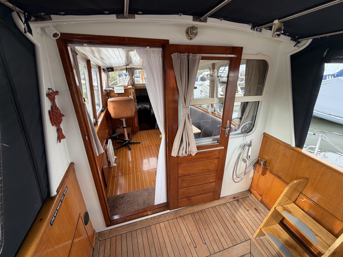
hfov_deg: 102.1
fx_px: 139
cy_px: 128
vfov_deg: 85.7
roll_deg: +0.2
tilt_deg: -19.3
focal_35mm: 14
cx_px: 172
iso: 80
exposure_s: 1/121
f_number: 2.2
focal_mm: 2.22
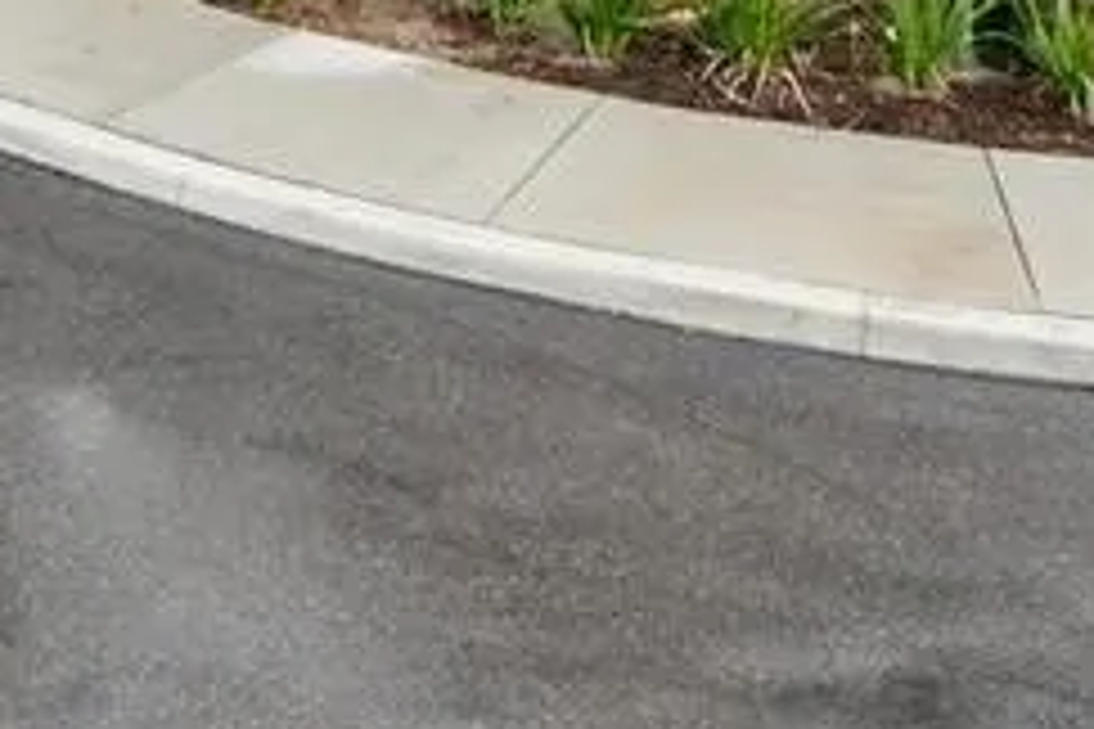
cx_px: 178
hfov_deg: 29.2
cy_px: -572
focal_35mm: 67
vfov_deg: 16.9
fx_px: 2036
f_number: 8
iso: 250
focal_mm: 10
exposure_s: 1/80
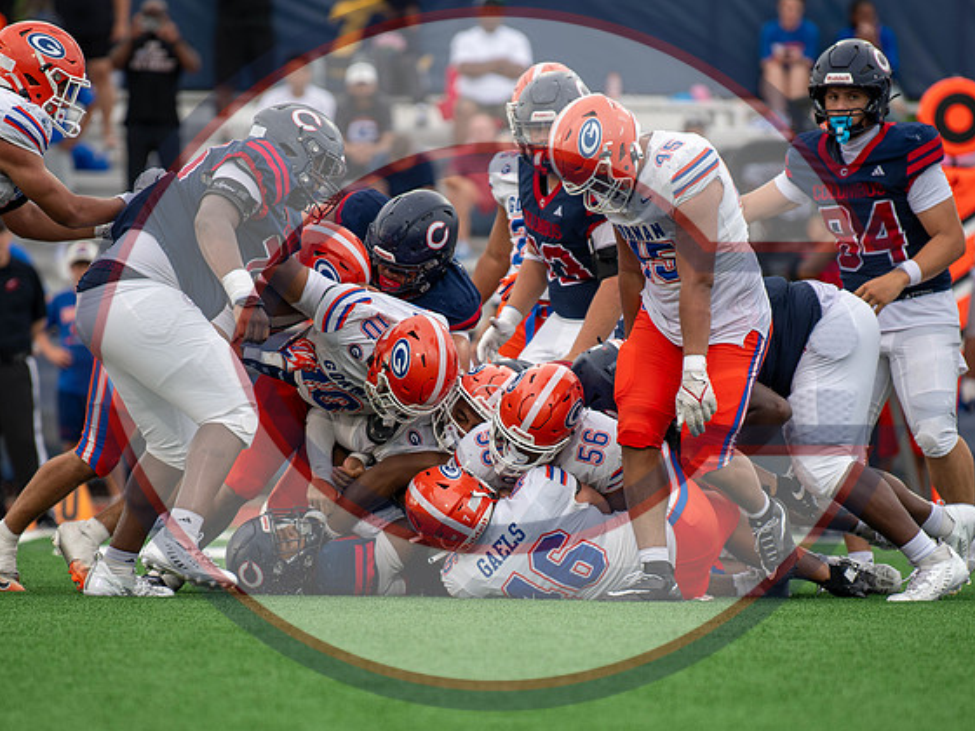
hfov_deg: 5.5
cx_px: 489
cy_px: 567
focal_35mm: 362
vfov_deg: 4.1
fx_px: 10196
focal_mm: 185
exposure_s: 1/1000
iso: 320
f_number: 2.8
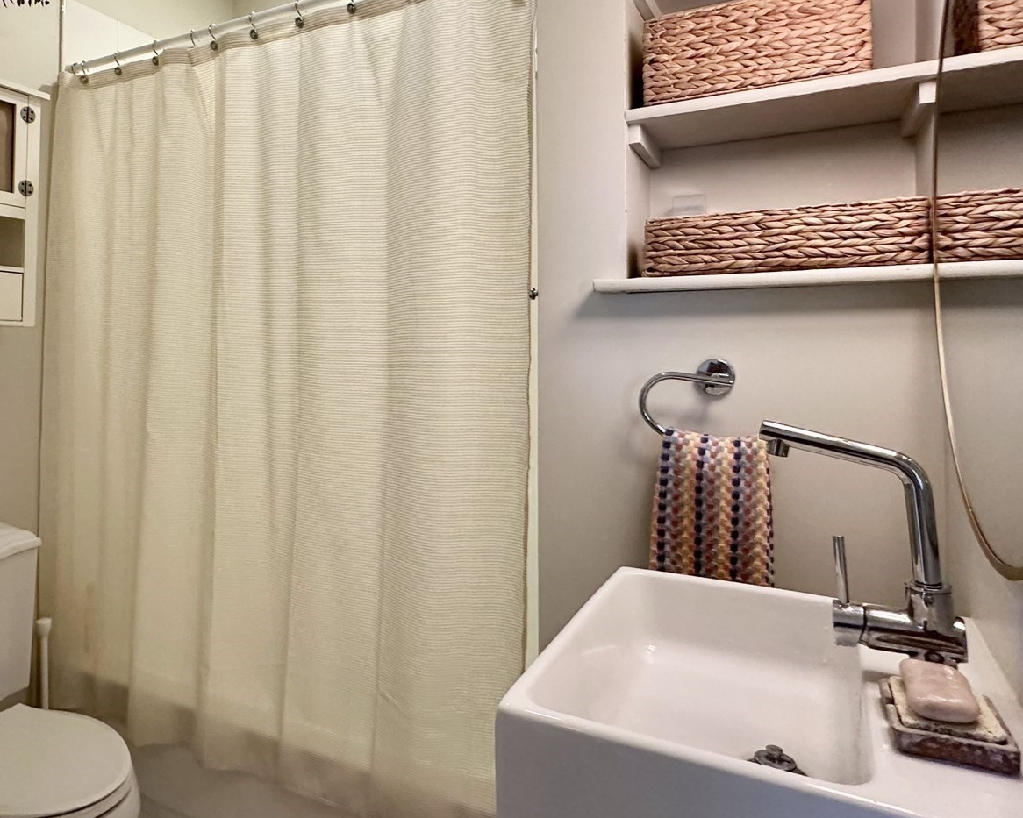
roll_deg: -0.5
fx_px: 727
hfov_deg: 69.3
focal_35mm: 24
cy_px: 332
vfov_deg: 58.4
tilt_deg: +1.4
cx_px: 390
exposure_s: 1/60
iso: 320
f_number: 2.2
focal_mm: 2.22
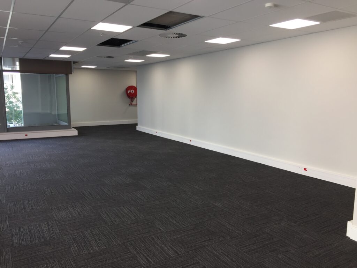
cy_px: 134
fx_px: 299
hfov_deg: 61.7
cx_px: 178
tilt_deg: -9.8
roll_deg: -1.4
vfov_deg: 48.2
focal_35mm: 29
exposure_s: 1/50
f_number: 2.2
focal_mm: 4.15
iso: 32
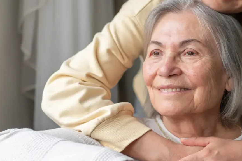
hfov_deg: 24.3
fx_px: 558
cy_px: 79
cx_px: 168
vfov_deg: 16.5
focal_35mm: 83
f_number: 1.8
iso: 80
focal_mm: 35
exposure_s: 1/60
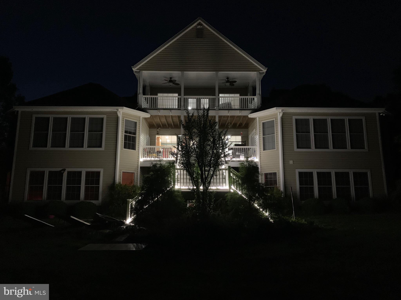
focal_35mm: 26
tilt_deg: +10.6
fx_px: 301
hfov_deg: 67.3
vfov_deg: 53.1
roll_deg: -0.2
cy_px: 150
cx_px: 200
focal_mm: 4.25
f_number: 1.8
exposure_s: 1/15
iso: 1250
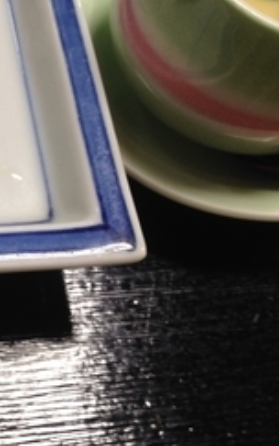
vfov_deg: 28.4
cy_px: 146
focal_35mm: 72
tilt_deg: -58.2
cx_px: -42
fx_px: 875
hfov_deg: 17.4
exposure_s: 1/20
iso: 64
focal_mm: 4.12
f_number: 2.4
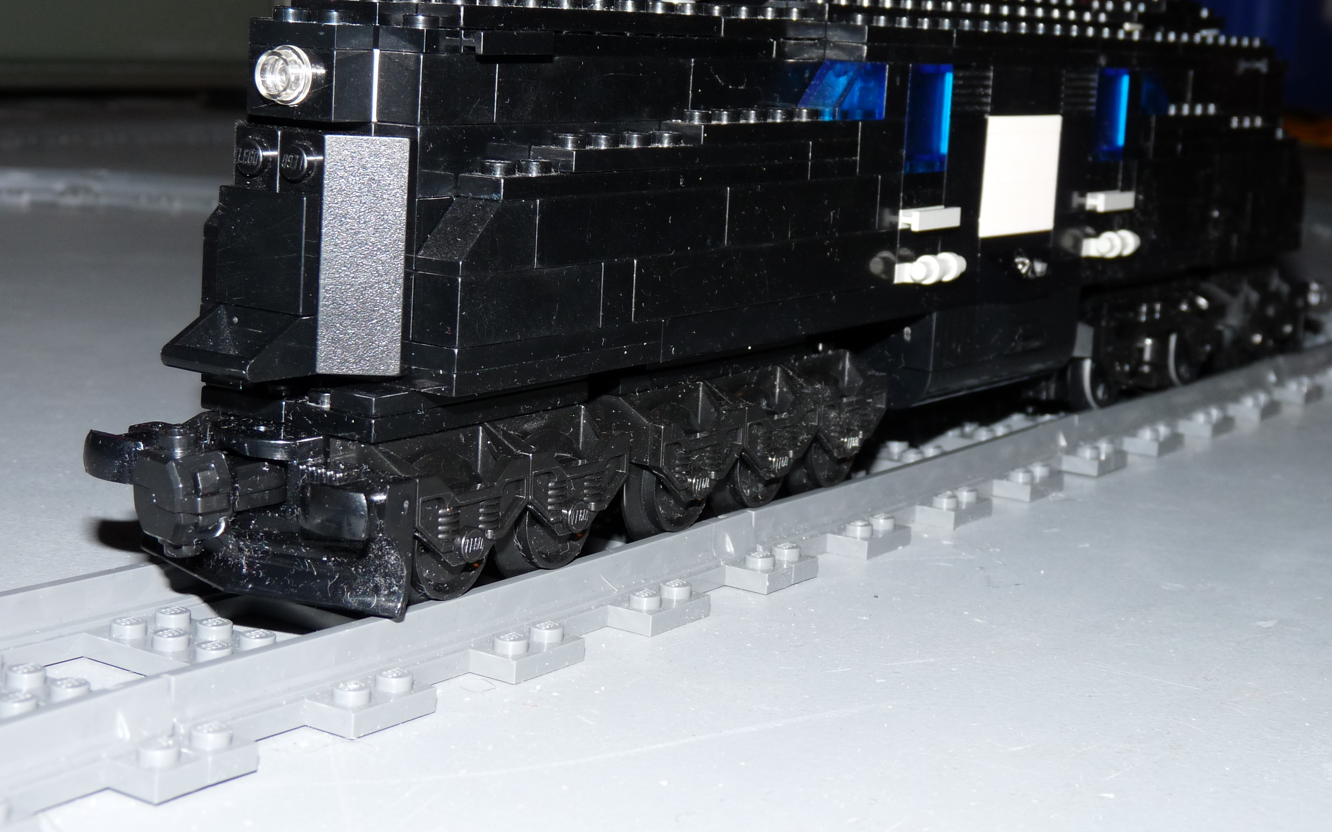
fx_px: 2251
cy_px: 274
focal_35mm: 62
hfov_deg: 33.0
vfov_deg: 20.9
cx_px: 715
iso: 100
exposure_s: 1/30
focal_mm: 8.5
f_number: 4
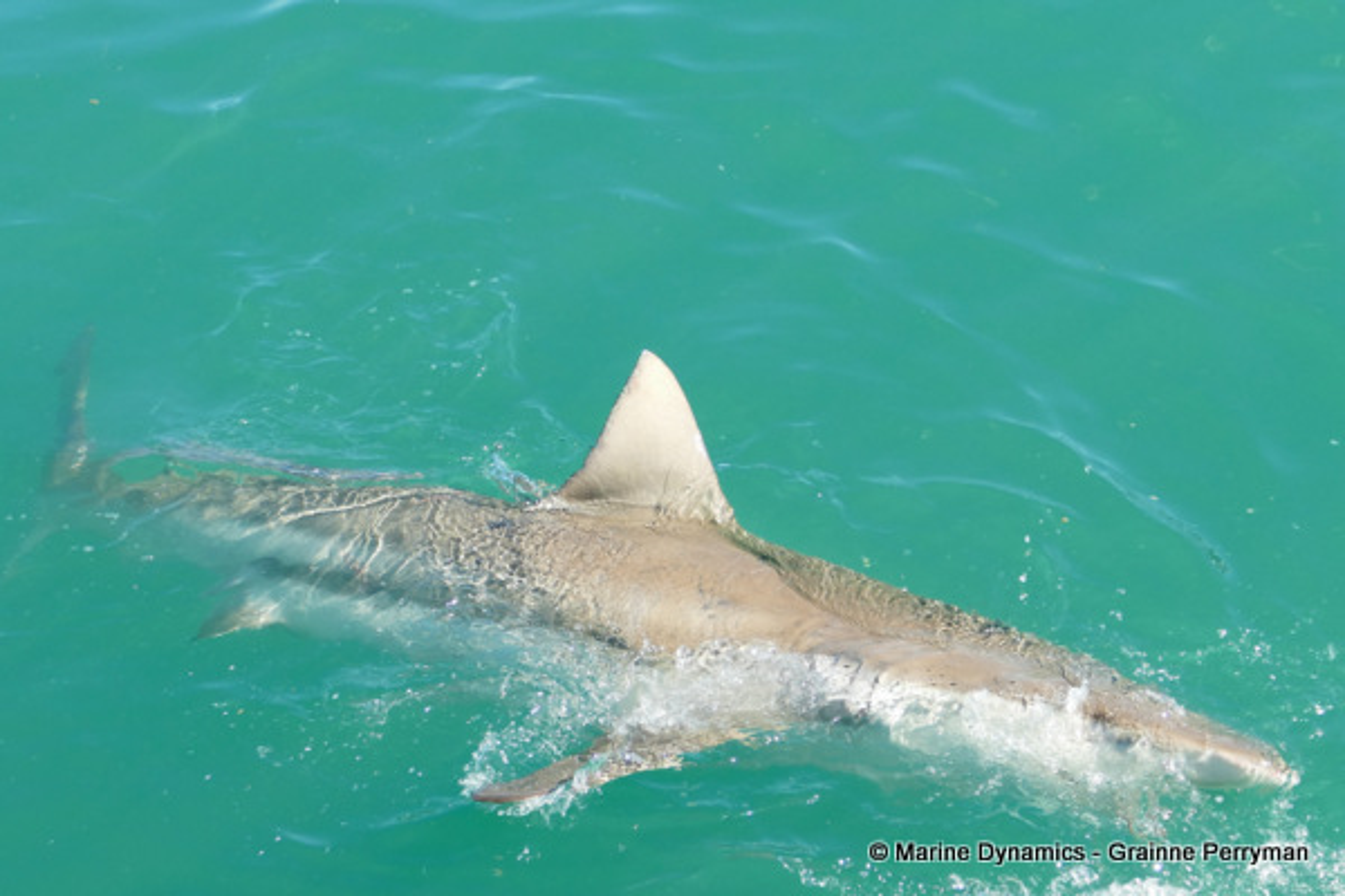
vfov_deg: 29.9
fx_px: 1681
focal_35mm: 45
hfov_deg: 43.6
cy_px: 448
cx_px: 672
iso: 125
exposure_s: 1/800
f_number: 3.2
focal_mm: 16.49
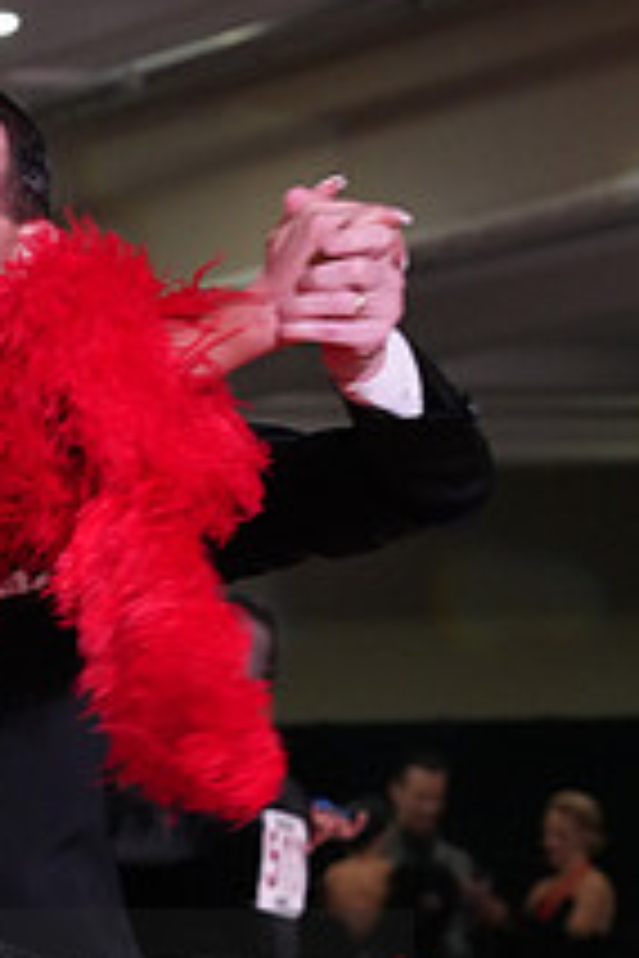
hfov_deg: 6.0
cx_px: -205
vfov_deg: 9.0
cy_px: 1061
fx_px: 6017
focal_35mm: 226
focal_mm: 83
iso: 5000
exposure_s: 1/320
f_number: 5.6
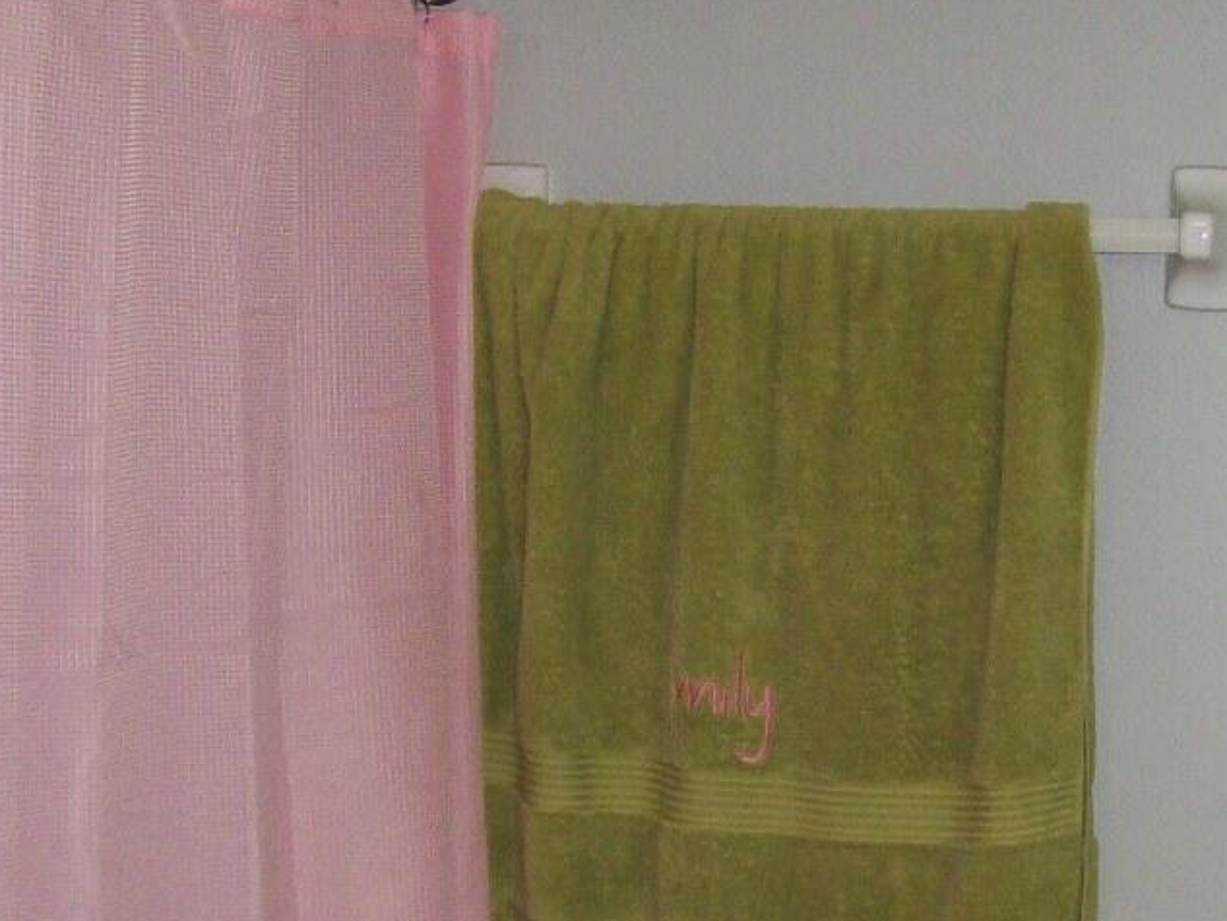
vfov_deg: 16.1
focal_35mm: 91
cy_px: 733
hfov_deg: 21.5
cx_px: 719
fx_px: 3226
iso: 140
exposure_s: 1/64
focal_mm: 6
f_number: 2.7
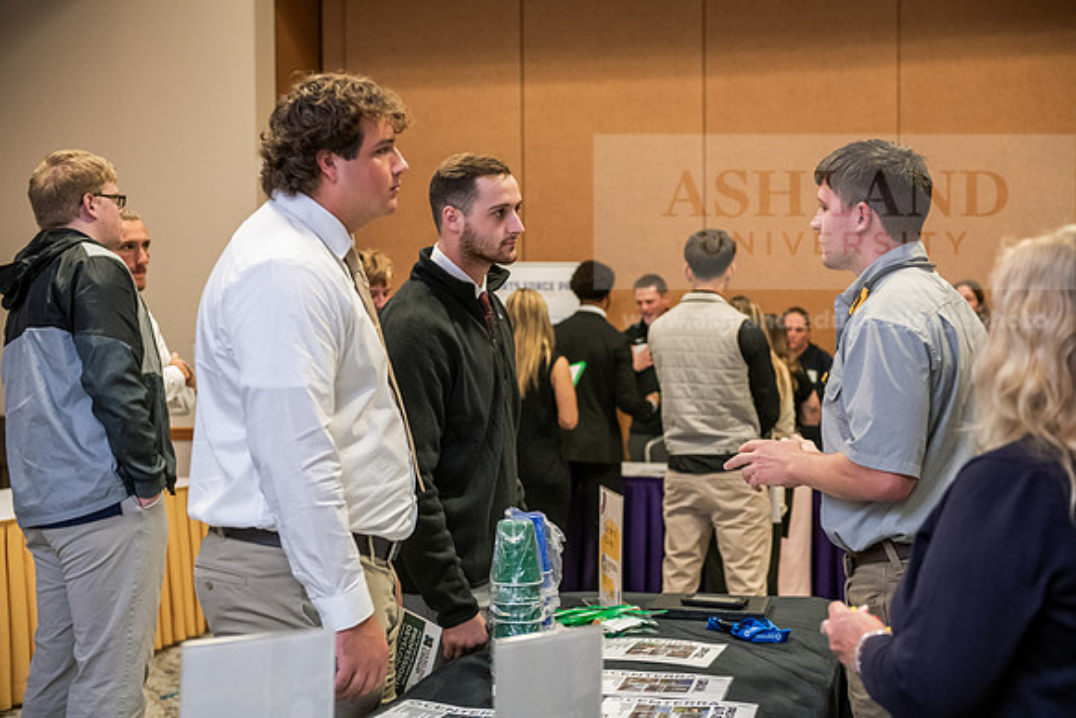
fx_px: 1644
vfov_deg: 24.6
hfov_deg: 36.2
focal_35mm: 55
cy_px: 359
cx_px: 538
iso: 2500
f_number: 3.2
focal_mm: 55
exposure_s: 1/160
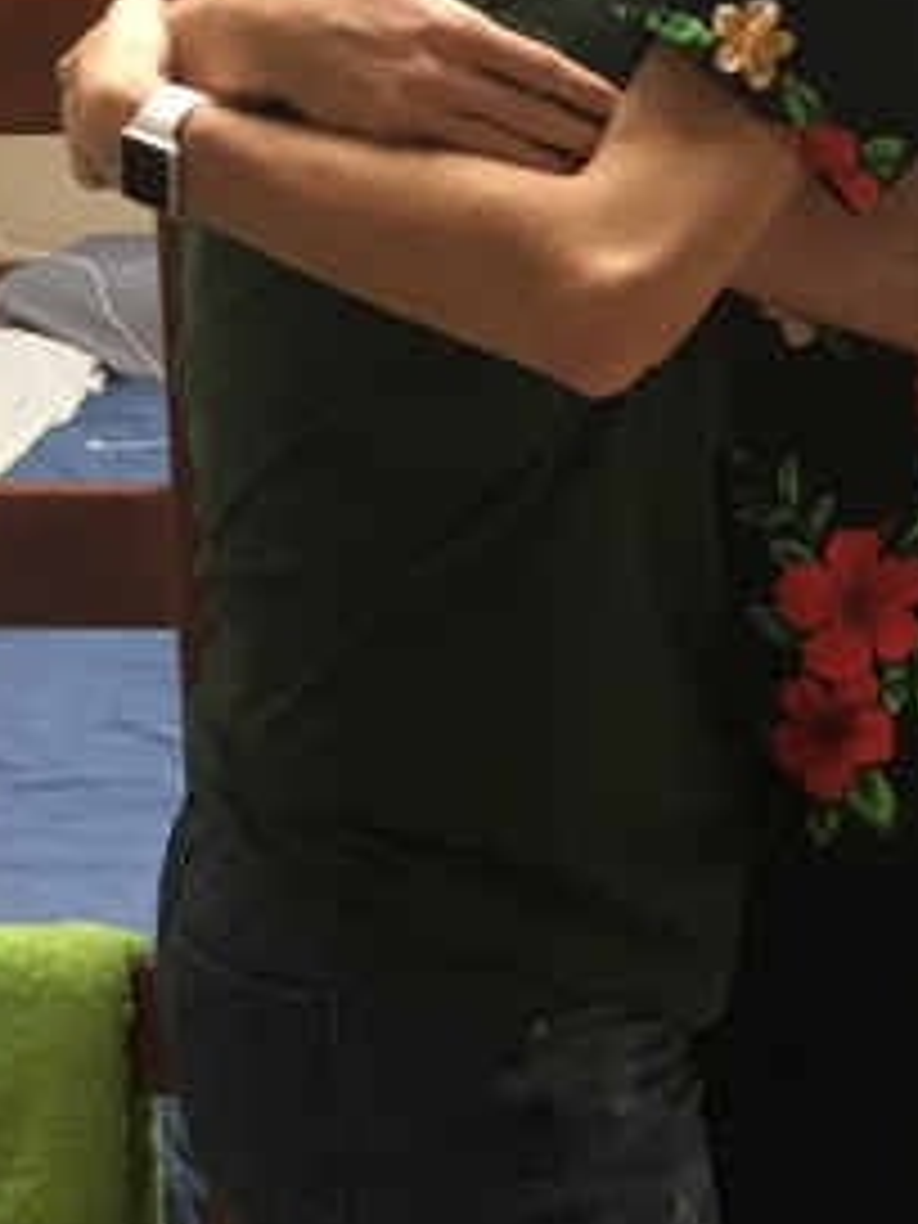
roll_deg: +1.5
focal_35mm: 91
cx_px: 734
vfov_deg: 21.4
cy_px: 371
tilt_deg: -14.4
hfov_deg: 16.1
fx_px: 3218
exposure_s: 1/30
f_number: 2.2
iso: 200
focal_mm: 4.15
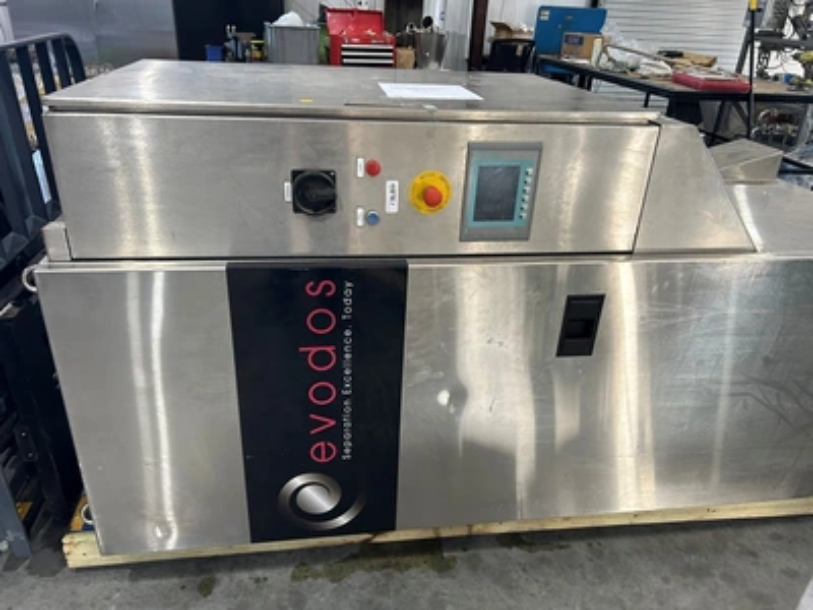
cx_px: 406
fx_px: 611
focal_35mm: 26
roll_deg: -2.3
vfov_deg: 53.1
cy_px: 305
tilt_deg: -25.6
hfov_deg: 67.3
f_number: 1.5
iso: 125
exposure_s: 1/120
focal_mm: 5.7
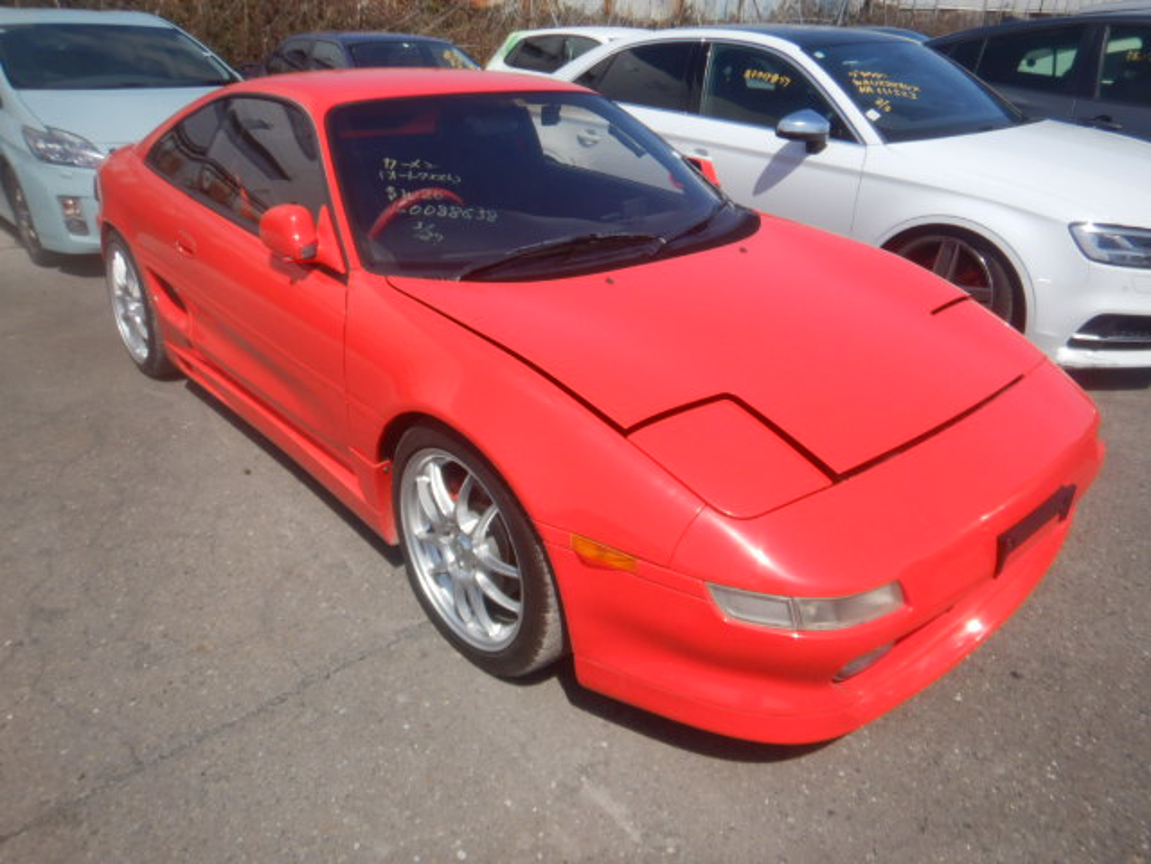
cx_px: 576
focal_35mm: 24
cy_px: 432
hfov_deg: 71.6
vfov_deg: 56.8
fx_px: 798
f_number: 2.8
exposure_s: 1/800
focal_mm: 4.3
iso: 125
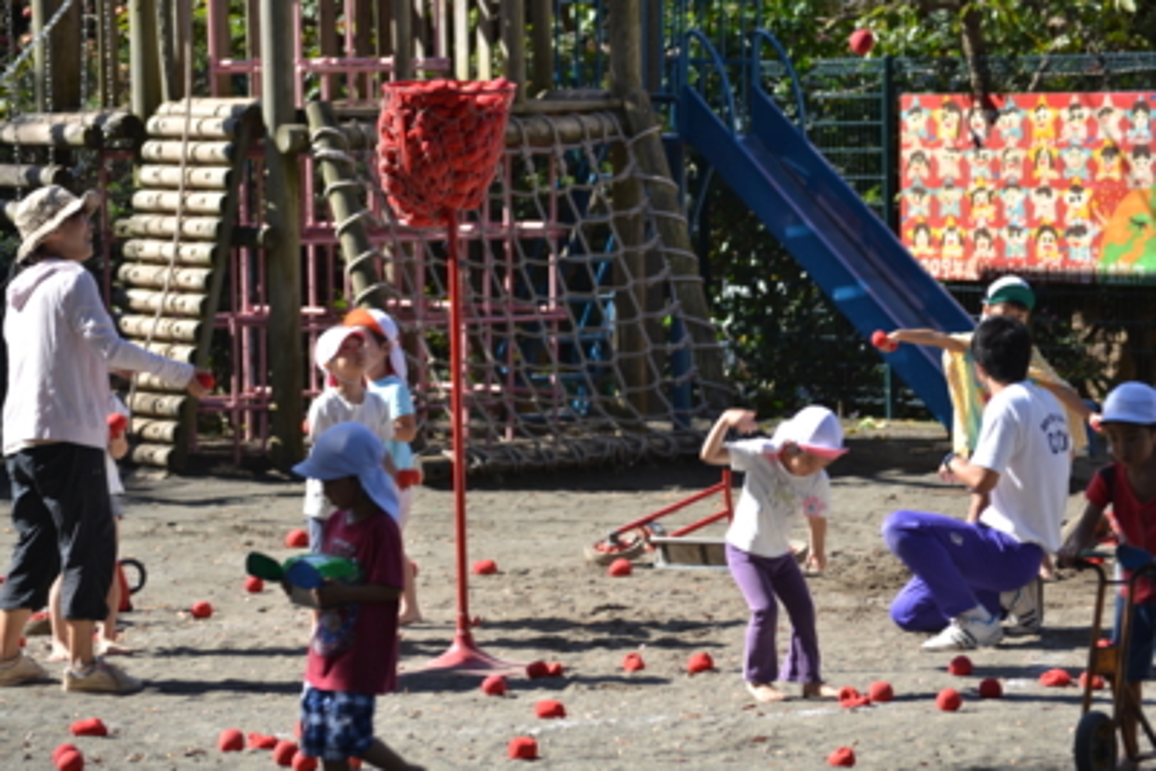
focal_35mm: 174
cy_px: 386
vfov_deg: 7.9
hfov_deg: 11.8
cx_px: 578
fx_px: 5589
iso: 100
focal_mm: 116
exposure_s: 1/200
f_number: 6.3
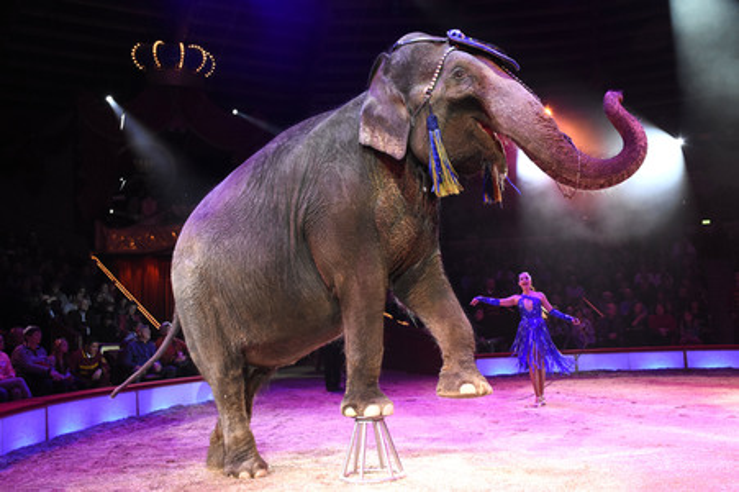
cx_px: 370
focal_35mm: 36
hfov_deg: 53.2
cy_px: 246
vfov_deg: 36.8
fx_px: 738
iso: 3200
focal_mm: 24
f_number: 6.3
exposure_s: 1/160
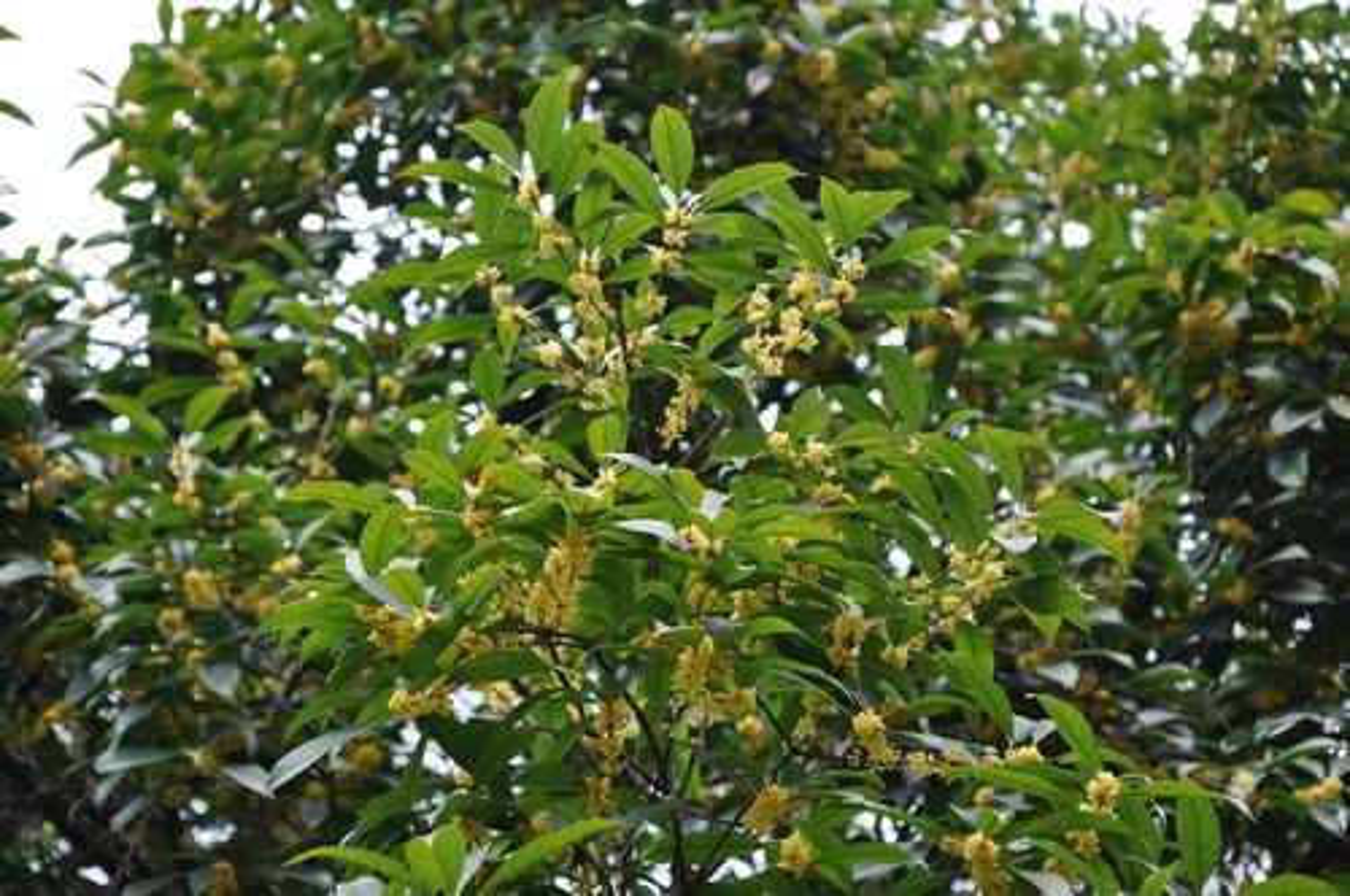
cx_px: 675
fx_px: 4494
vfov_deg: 11.4
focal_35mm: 120
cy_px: 448
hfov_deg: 17.1
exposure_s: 1/125
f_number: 5.6
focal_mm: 80
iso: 200
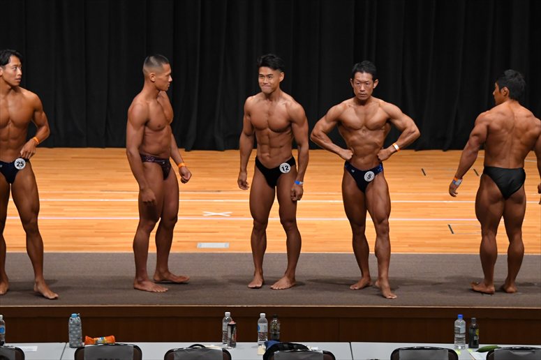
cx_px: 270
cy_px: 180
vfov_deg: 7.9
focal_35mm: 174
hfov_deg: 11.8
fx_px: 2614
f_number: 5.6
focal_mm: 116
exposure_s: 1/400
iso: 4000
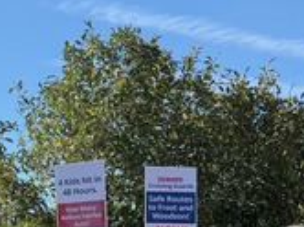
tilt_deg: -4.2
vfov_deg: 16.7
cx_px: 81
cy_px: 324
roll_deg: +3.5
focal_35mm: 81
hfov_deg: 23.9
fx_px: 710
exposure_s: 1/2445
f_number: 1.78
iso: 100
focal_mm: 6.76
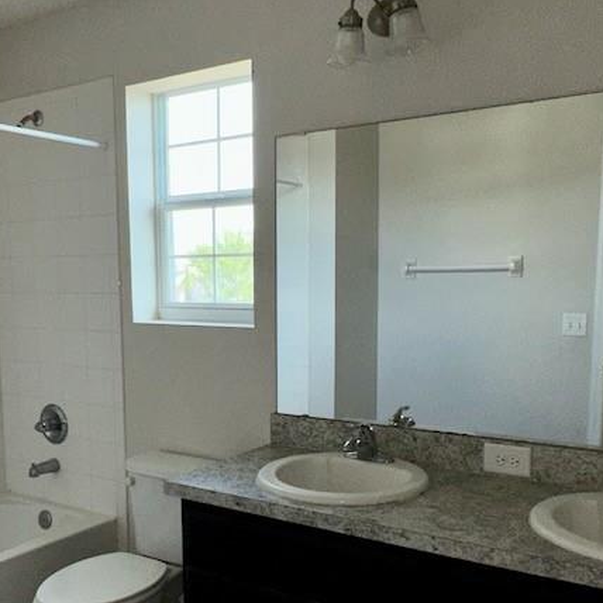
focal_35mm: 37
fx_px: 729
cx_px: 259
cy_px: 379
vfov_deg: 44.5
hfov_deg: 44.8
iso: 32
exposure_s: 1/150
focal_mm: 2.22
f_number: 2.2
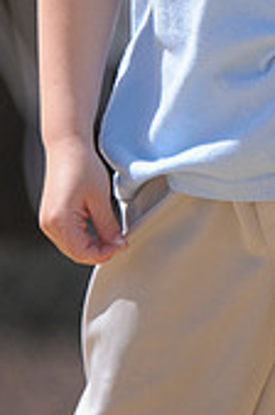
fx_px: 23711
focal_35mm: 2061
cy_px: -201
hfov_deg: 0.7
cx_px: 330
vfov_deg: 1.0
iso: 640
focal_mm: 400
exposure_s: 1/3200
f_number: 4
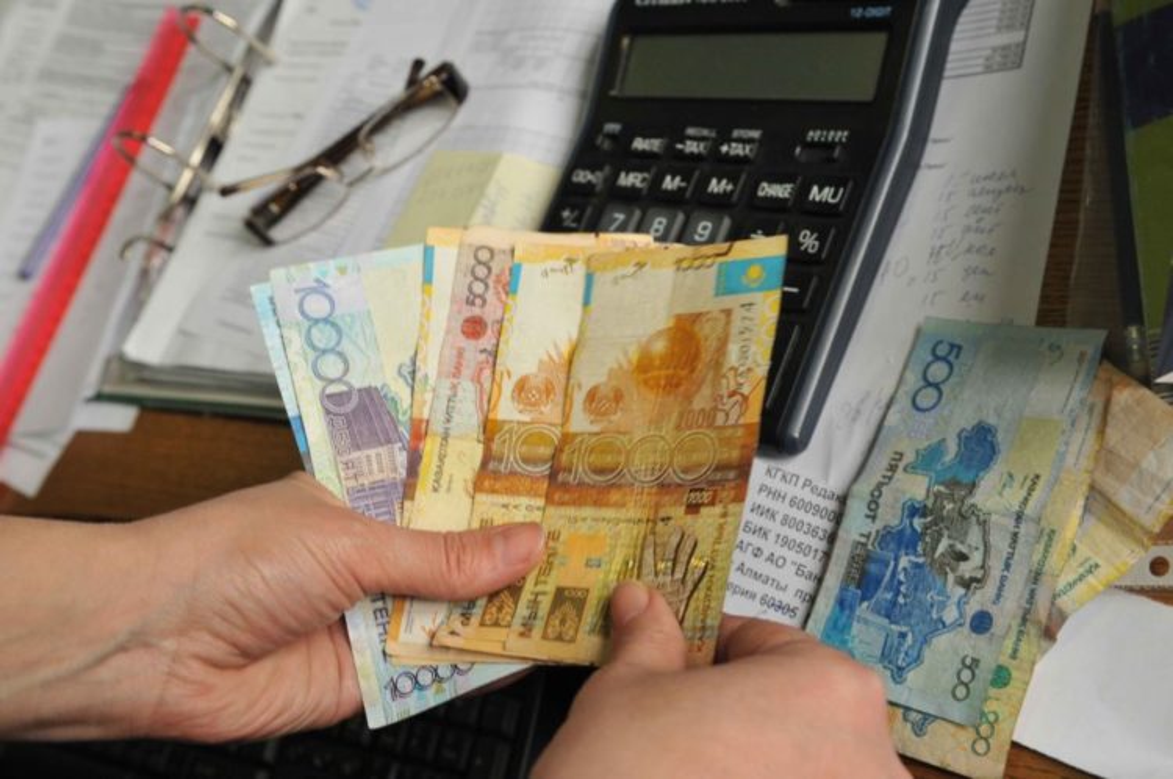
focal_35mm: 42
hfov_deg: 46.5
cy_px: 390
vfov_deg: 31.8
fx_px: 1367
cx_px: 586
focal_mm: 28
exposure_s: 1/80
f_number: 4.5
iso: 500
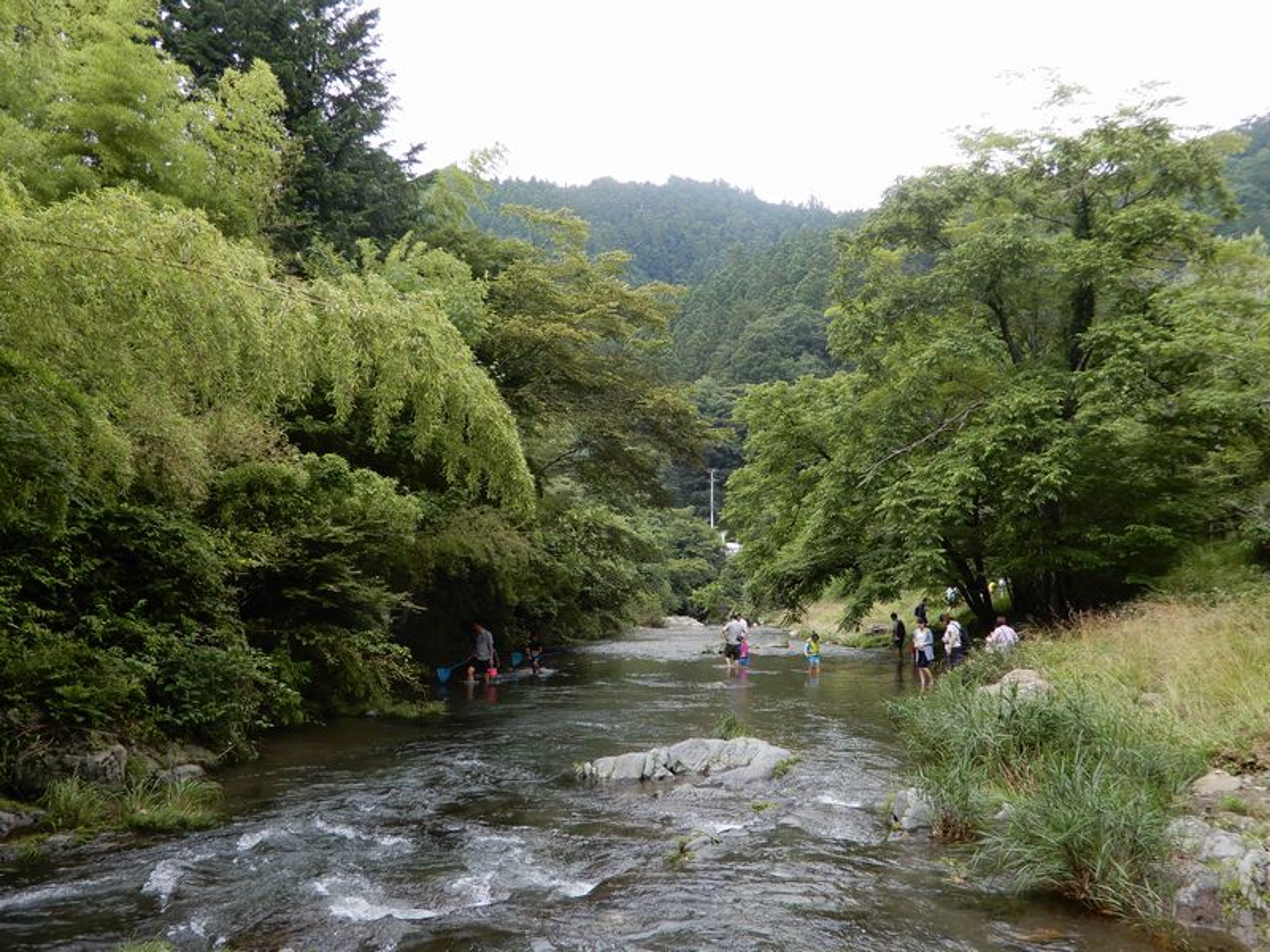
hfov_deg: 60.0
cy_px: 476
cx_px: 635
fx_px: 1101
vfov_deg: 46.8
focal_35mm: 30
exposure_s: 1/160
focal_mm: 5.4
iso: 80
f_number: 3.5
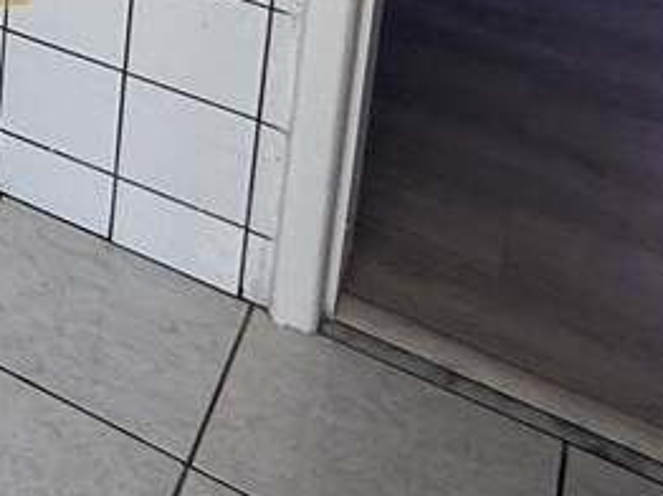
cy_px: -524
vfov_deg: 15.1
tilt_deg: -11.0
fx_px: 1473
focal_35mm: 77
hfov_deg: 18.3
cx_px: -615
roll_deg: +1.5
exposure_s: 1/99
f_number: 2.2
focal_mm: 2.22
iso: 100
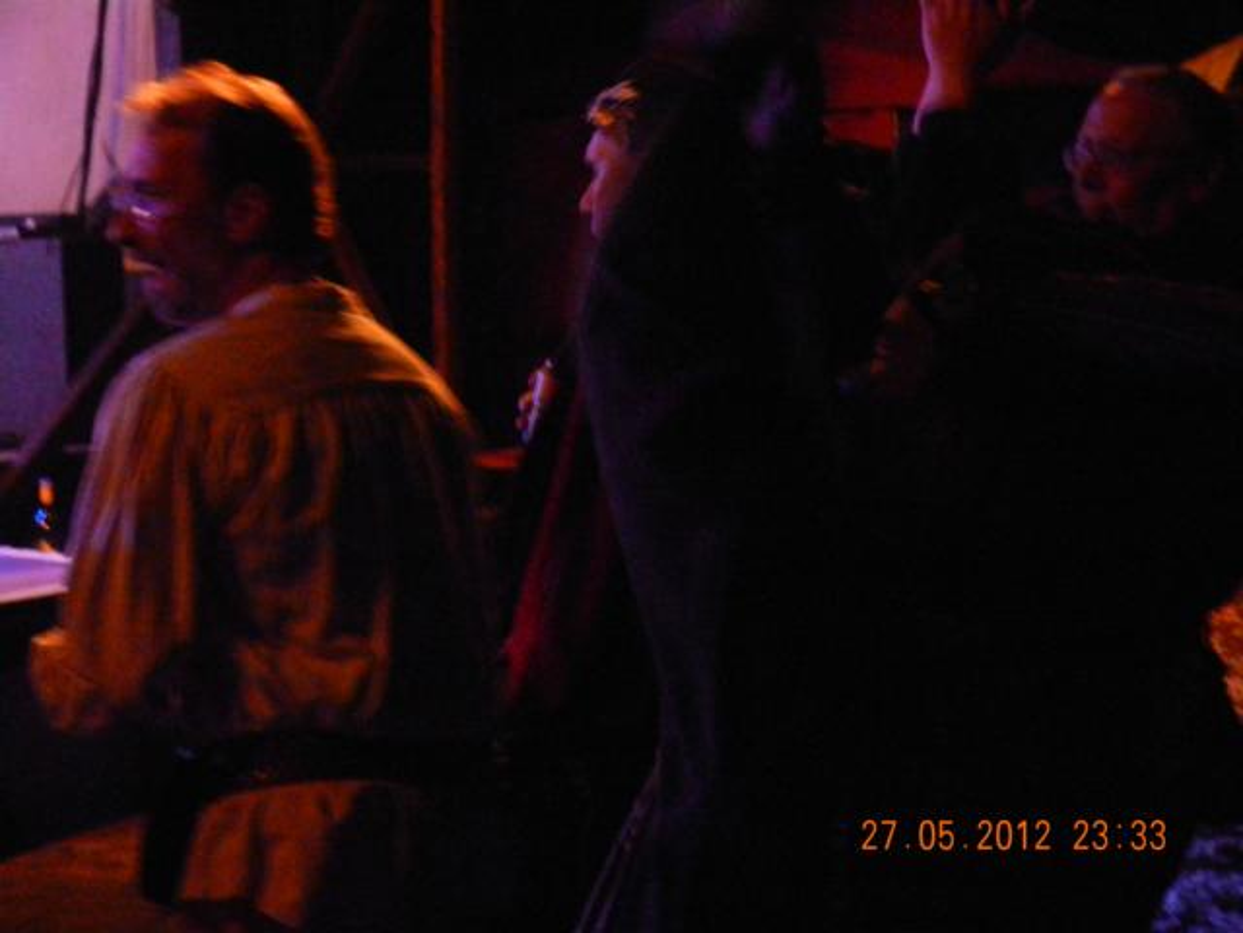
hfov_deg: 25.0
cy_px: 466
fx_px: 2801
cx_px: 622
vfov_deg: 18.9
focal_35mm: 78
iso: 560
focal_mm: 14.1
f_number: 4.8
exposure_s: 1/15
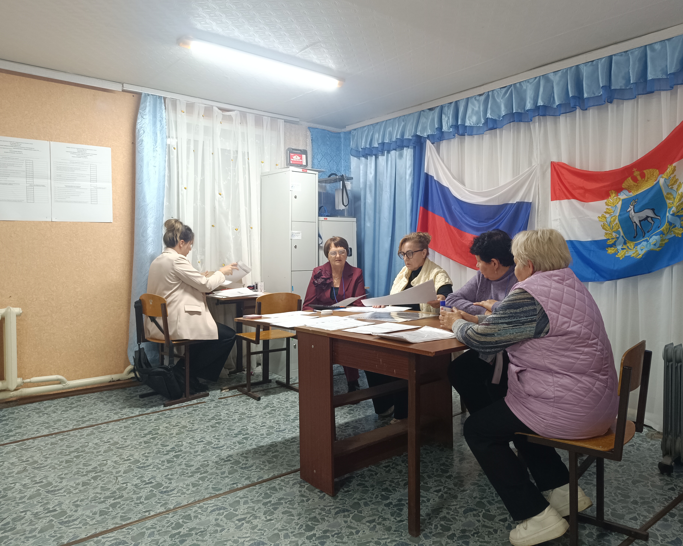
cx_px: 377
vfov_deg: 54.9
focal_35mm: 26
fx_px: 526
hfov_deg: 65.9
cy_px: 262
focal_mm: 5.59
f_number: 1.88
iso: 566
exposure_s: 1/50.1
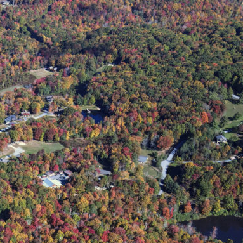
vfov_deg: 15.9
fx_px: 866
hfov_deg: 15.2
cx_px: -73
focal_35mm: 109
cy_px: 179
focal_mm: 48
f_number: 7.1
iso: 1250
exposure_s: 1/8000
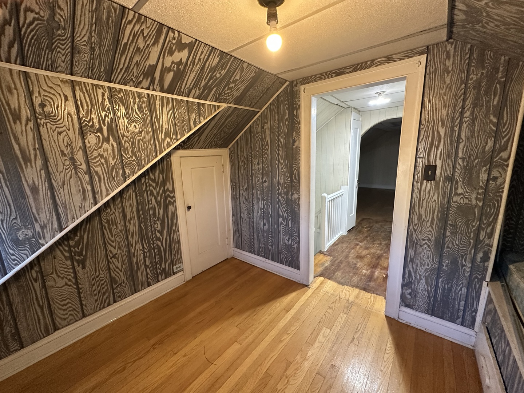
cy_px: 196
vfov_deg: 85.7
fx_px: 212
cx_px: 262
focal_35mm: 14
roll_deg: +2.4
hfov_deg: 102.1
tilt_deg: -9.2
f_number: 2.2
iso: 400
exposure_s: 1/60
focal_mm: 2.22
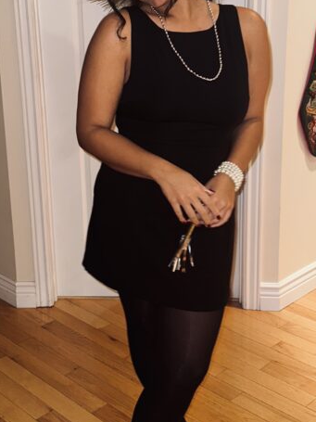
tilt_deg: -16.1
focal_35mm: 54
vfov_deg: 35.4
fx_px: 658
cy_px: 168
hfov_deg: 26.8
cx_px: 101
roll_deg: +1.6
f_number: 1.78
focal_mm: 6.86
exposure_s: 1/13
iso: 125
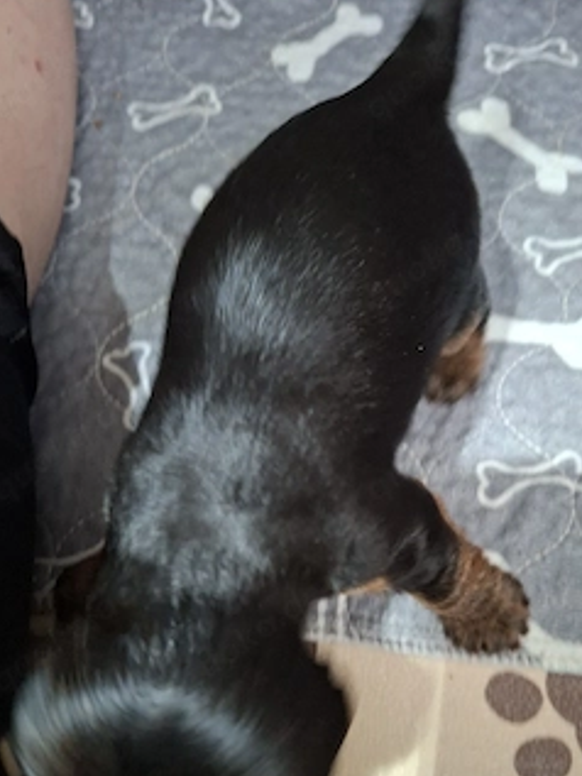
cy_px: 472
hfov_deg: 48.2
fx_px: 650
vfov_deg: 61.0
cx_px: 303
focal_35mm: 29
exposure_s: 1/25
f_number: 1.8
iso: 640
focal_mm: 5.54
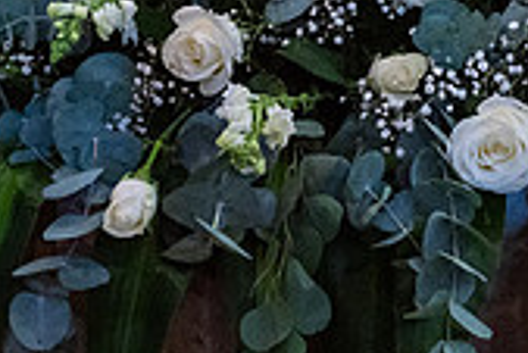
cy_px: 123
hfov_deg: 16.8
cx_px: 469
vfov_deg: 11.4
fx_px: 1761
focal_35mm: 120
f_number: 5
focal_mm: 35
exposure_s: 1/160
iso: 2500
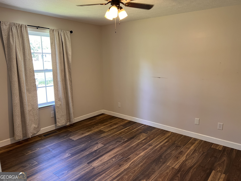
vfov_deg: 53.1
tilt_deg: -11.0
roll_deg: +0.0
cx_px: 120
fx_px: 181
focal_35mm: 26
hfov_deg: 67.3
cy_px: 90
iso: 80
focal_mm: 5.7
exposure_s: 1/60
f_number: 1.5
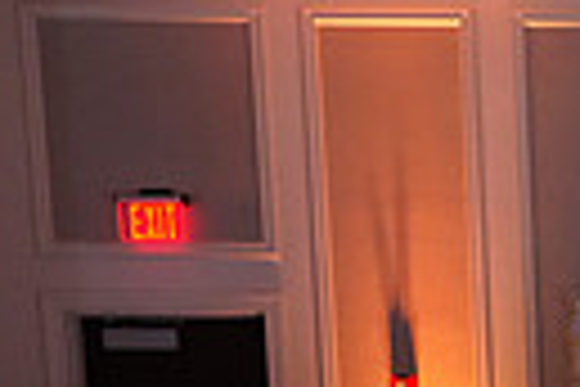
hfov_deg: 15.0
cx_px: 1066
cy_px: 785
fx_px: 1885
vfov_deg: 10.7
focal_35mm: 117
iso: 5000
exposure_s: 1/200
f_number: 4
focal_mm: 26
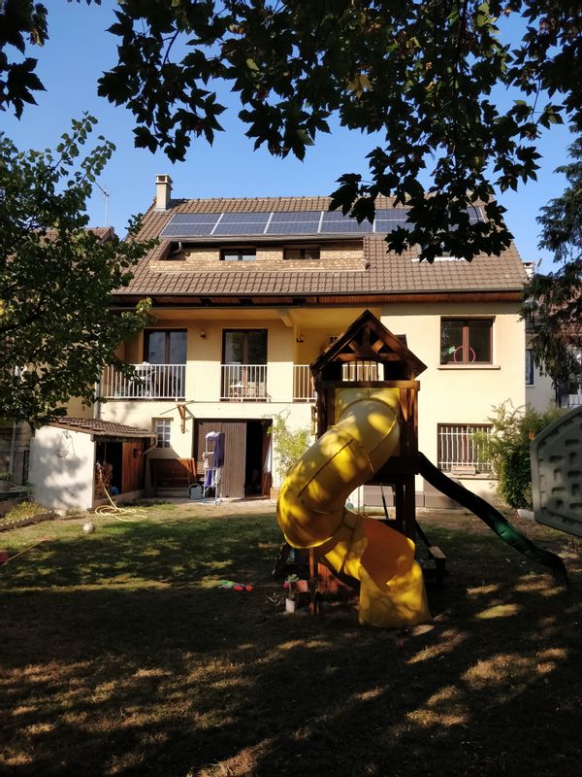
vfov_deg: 71.6
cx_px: 291
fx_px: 538
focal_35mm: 24
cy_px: 388
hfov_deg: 56.8
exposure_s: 1/1425
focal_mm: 4.1
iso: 200
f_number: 1.7
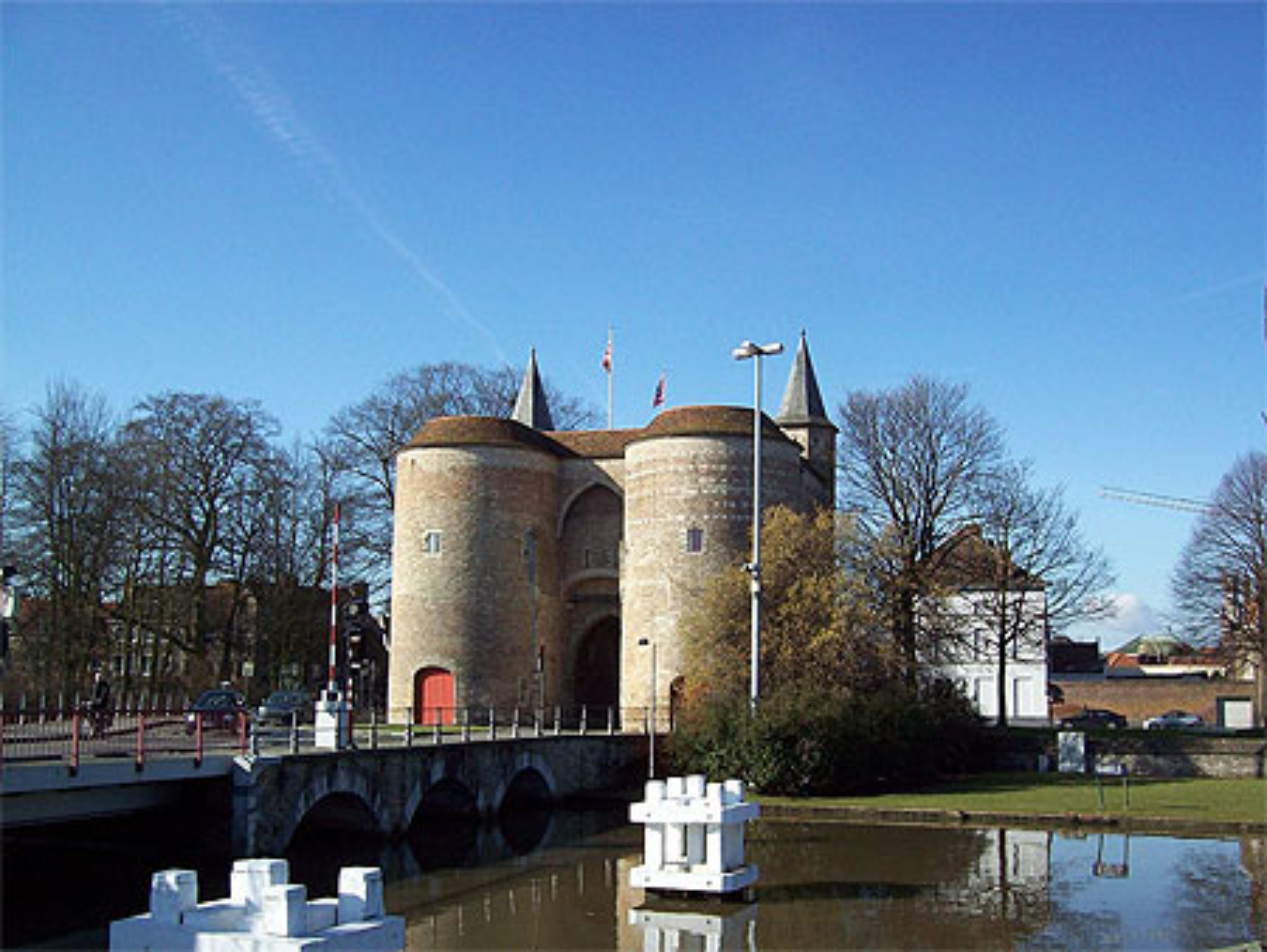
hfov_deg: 51.3
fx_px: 1318
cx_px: 634
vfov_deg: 39.7
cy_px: 476
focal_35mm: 36
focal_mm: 6
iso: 80
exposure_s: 1/460
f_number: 4.8
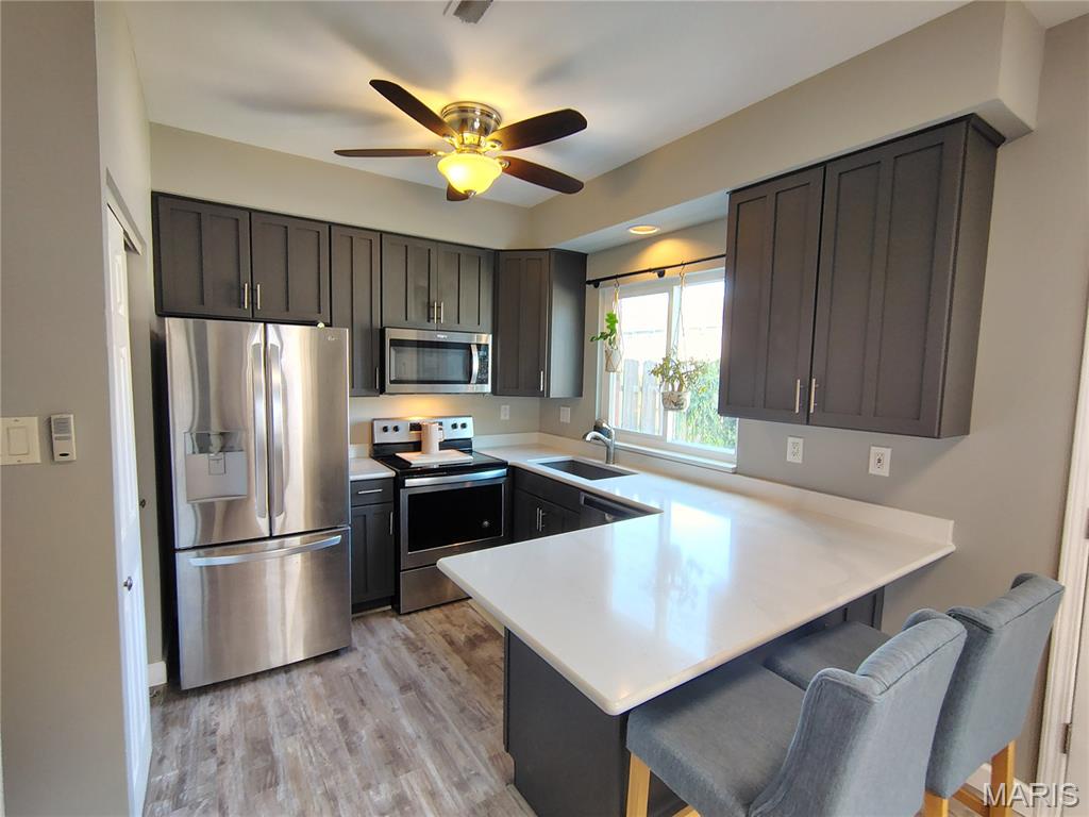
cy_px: 408
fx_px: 503
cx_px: 544
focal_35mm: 16
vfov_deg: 78.1
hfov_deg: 94.5
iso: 353
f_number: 2.2
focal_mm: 2.13
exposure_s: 1/30
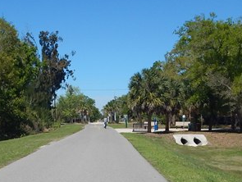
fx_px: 273
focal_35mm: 39
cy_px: 116
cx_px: 178
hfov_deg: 46.3
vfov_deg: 36.6
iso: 125
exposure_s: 1/1250
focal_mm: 4.3
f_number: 4.1
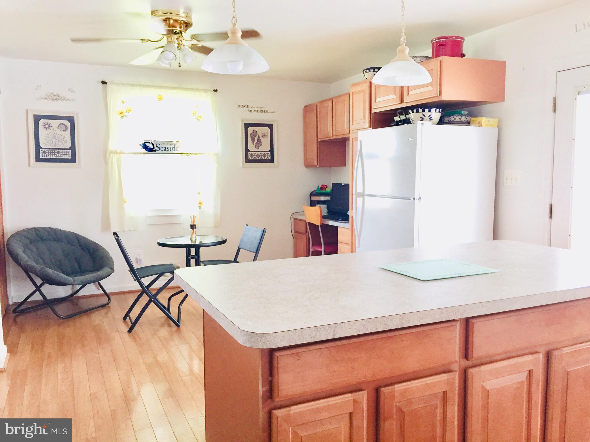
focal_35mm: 29
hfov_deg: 61.7
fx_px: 494
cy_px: 221
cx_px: 295
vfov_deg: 48.2
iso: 125
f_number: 2.2
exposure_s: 1/30
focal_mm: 4.15
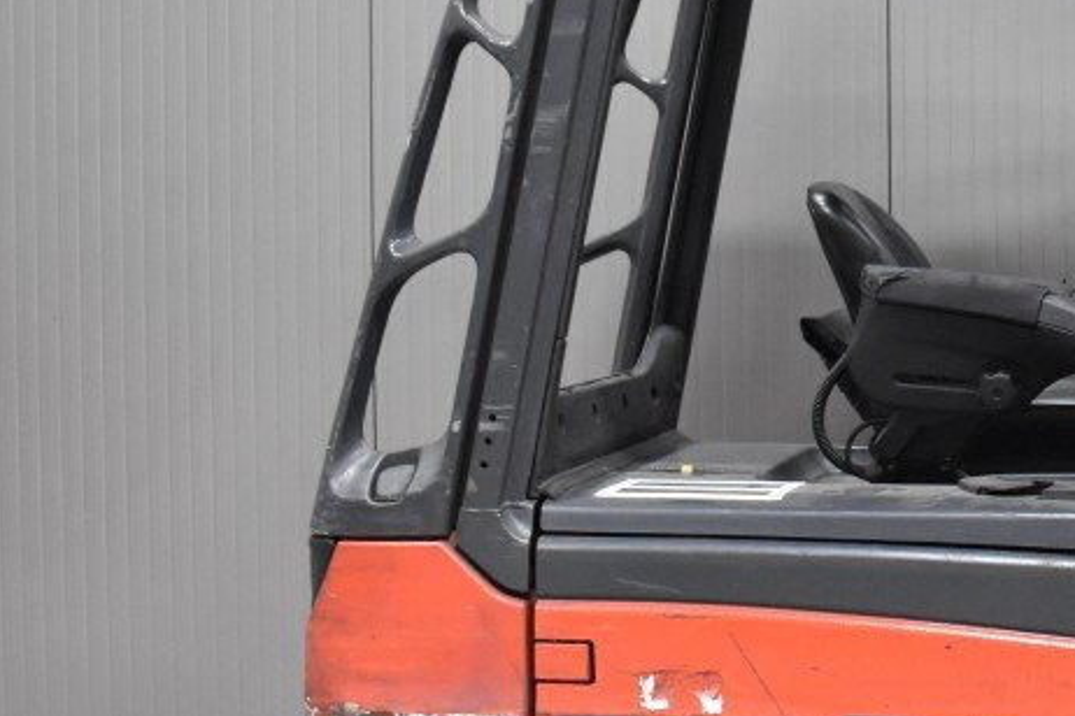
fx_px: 2329
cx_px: 1149
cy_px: 286
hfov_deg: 24.4
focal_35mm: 78
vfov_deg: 17.5
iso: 1600
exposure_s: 1/30
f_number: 4.5
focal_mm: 20
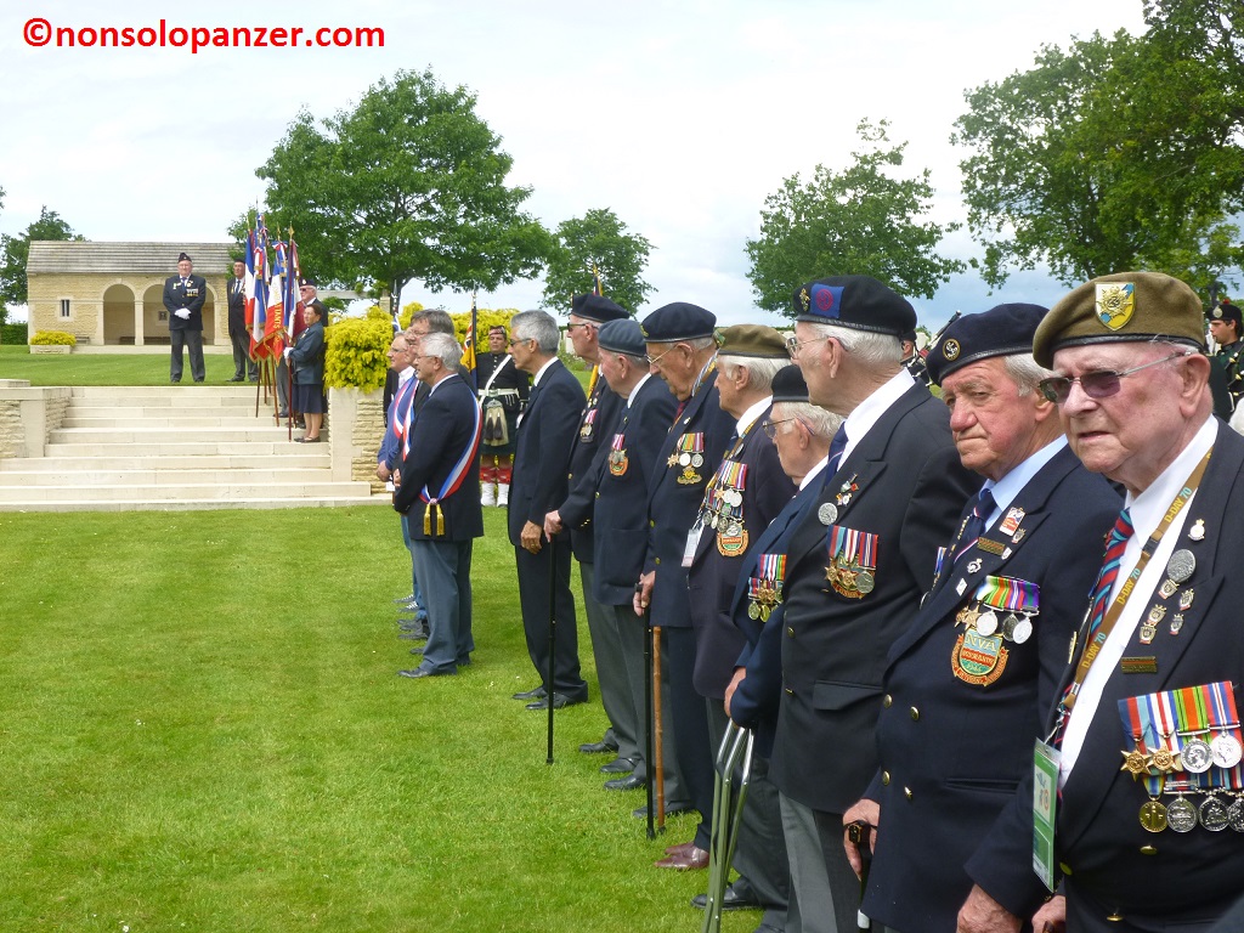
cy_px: 466
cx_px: 622
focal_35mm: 48
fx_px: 1725
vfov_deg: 30.3
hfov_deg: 39.7
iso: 100
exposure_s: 1/320
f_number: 4
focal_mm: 8.6
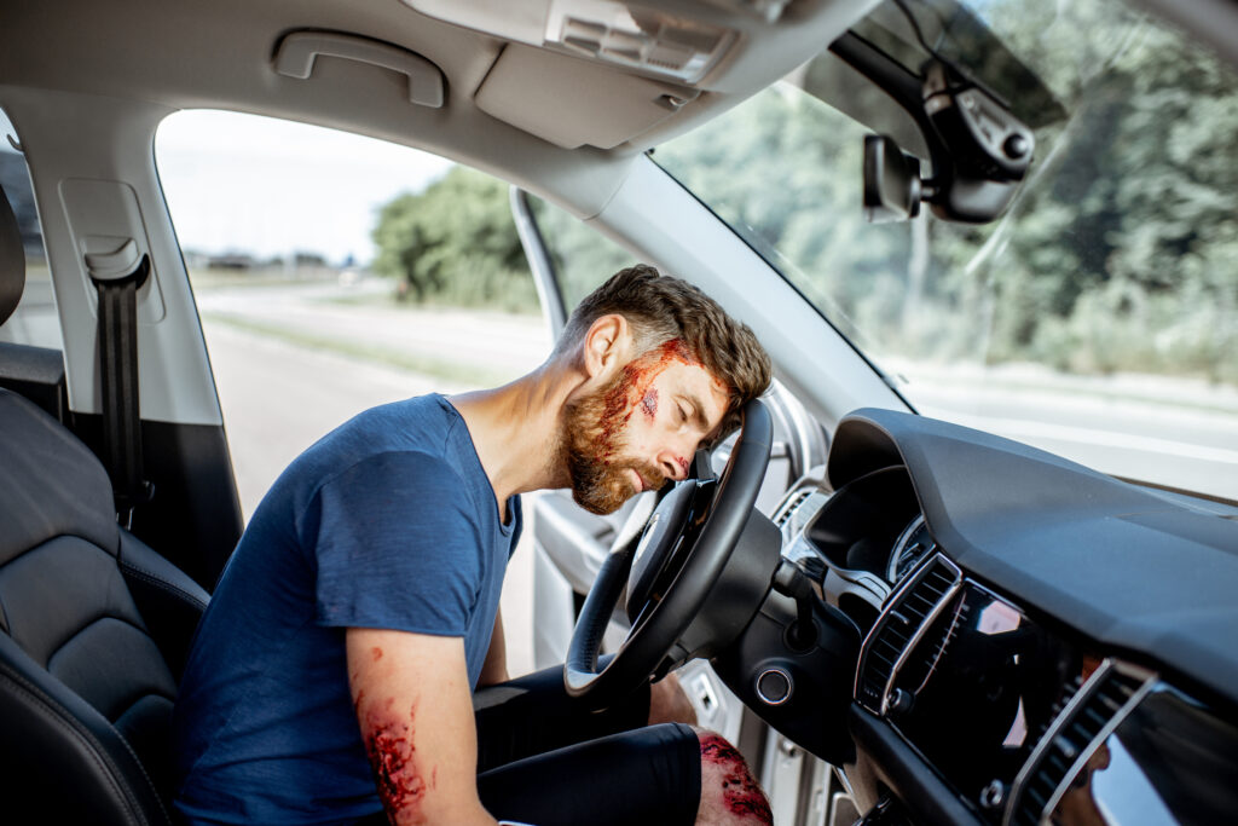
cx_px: 619
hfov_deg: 54.4
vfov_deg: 37.9
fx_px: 1204
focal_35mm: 35
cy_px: 413
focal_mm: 35
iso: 200
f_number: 2.2
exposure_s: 1/1250
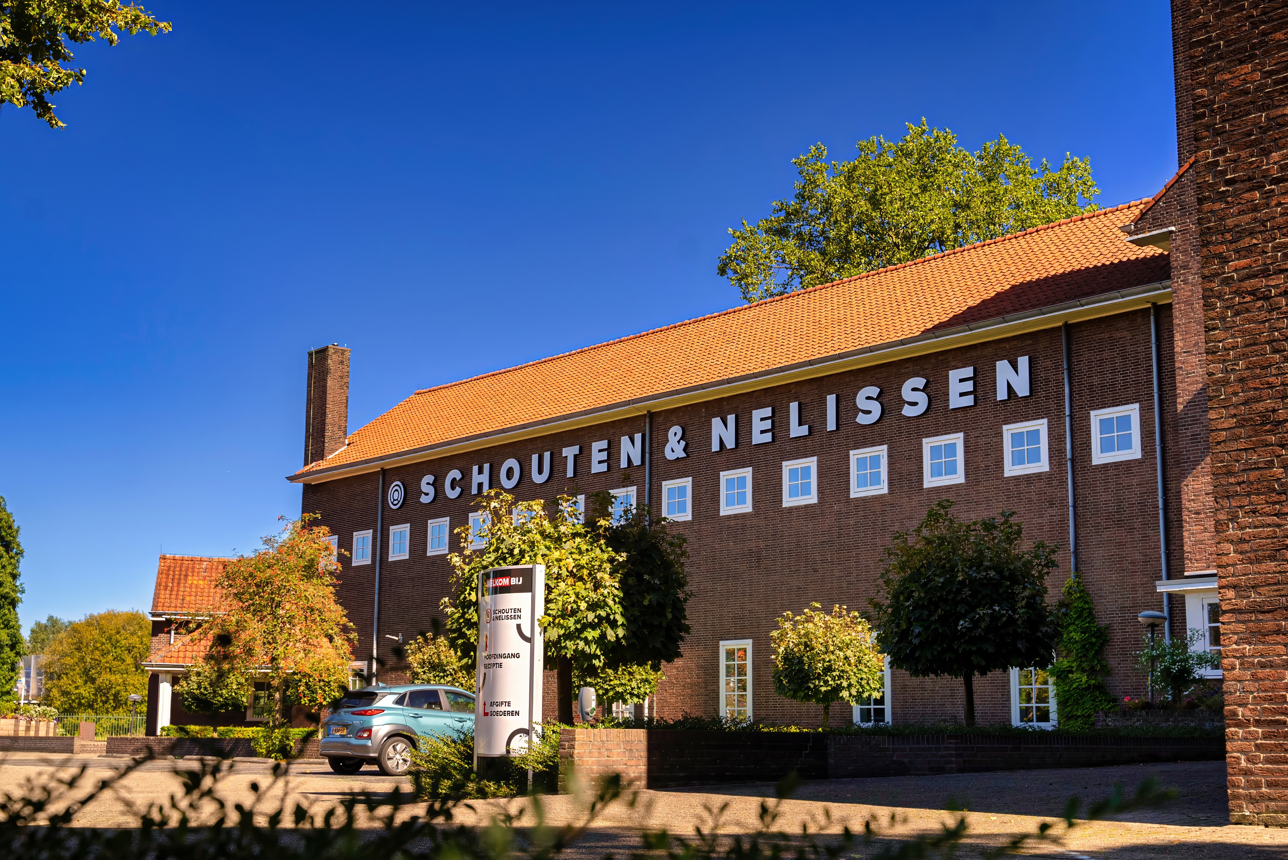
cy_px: 445
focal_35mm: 45
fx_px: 1611
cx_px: 672
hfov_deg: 43.6
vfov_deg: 29.9
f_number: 5.6
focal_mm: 43
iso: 320
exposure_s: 1/400
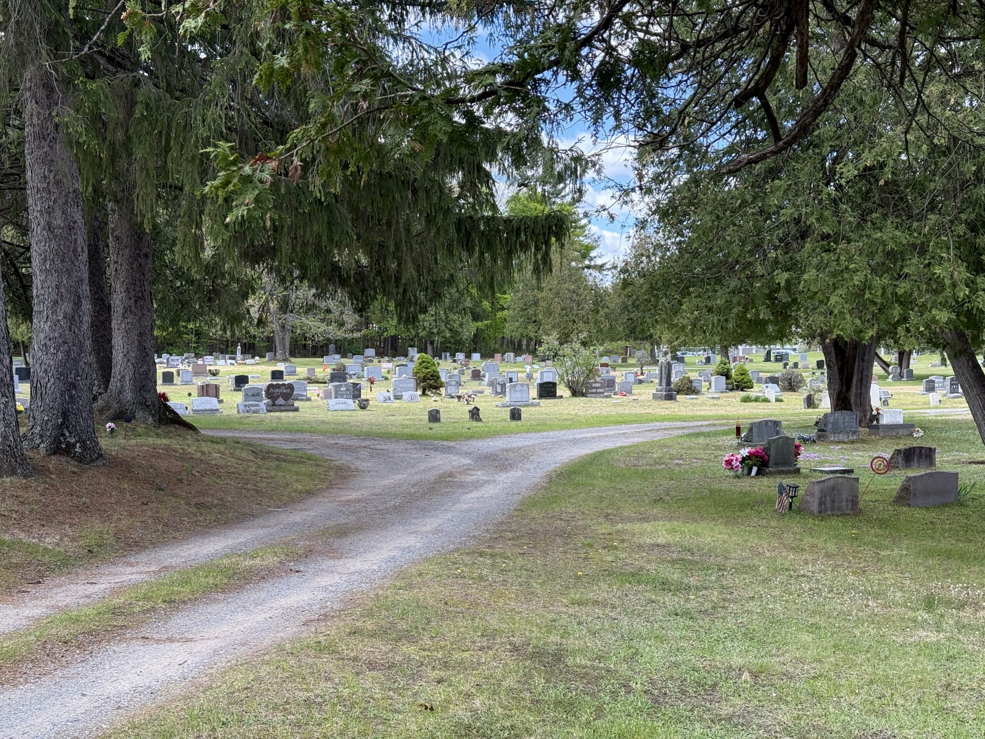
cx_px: 492
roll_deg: +0.1
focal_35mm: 48
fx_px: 1366
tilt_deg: -1.0
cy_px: 370
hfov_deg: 39.7
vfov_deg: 30.3
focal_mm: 6.76
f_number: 1.78
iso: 64
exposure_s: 1/740
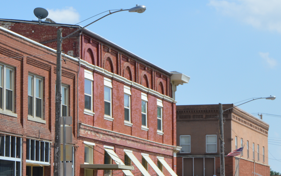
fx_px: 957
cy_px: 95
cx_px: -28
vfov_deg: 10.5
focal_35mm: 125
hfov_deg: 16.2
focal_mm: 34
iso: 100
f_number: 9
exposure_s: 1/320
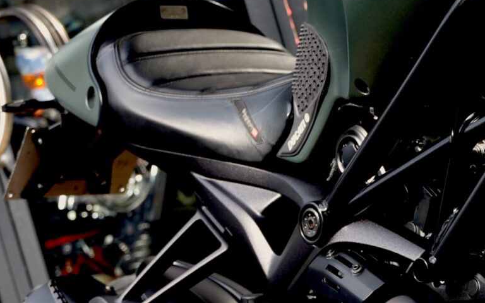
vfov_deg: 7.7
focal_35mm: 170
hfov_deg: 12.1
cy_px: 137
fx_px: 2247
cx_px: 530
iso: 100
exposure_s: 1/100
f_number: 5
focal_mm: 50
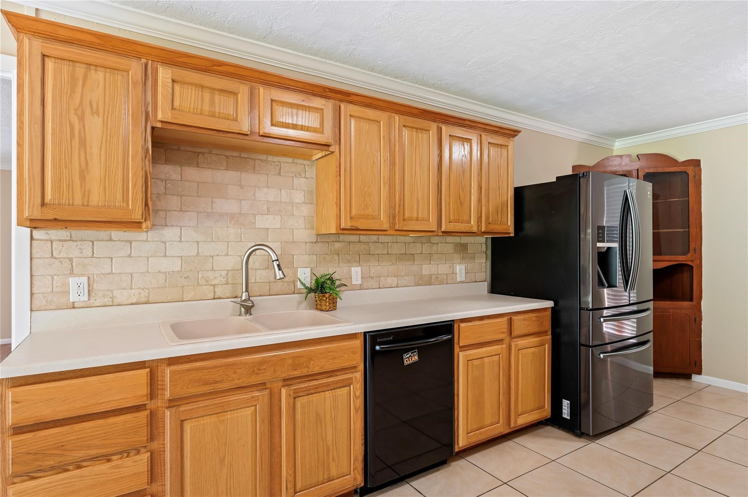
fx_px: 415
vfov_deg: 61.8
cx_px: 374
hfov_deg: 84.0
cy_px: 248
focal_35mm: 20
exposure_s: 1/2.5
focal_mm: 20
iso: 125
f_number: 6.3
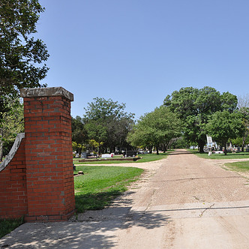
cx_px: 200
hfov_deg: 40.1
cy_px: 144
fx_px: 326
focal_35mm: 40
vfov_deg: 41.7
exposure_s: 1/250
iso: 200
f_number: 8
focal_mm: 18
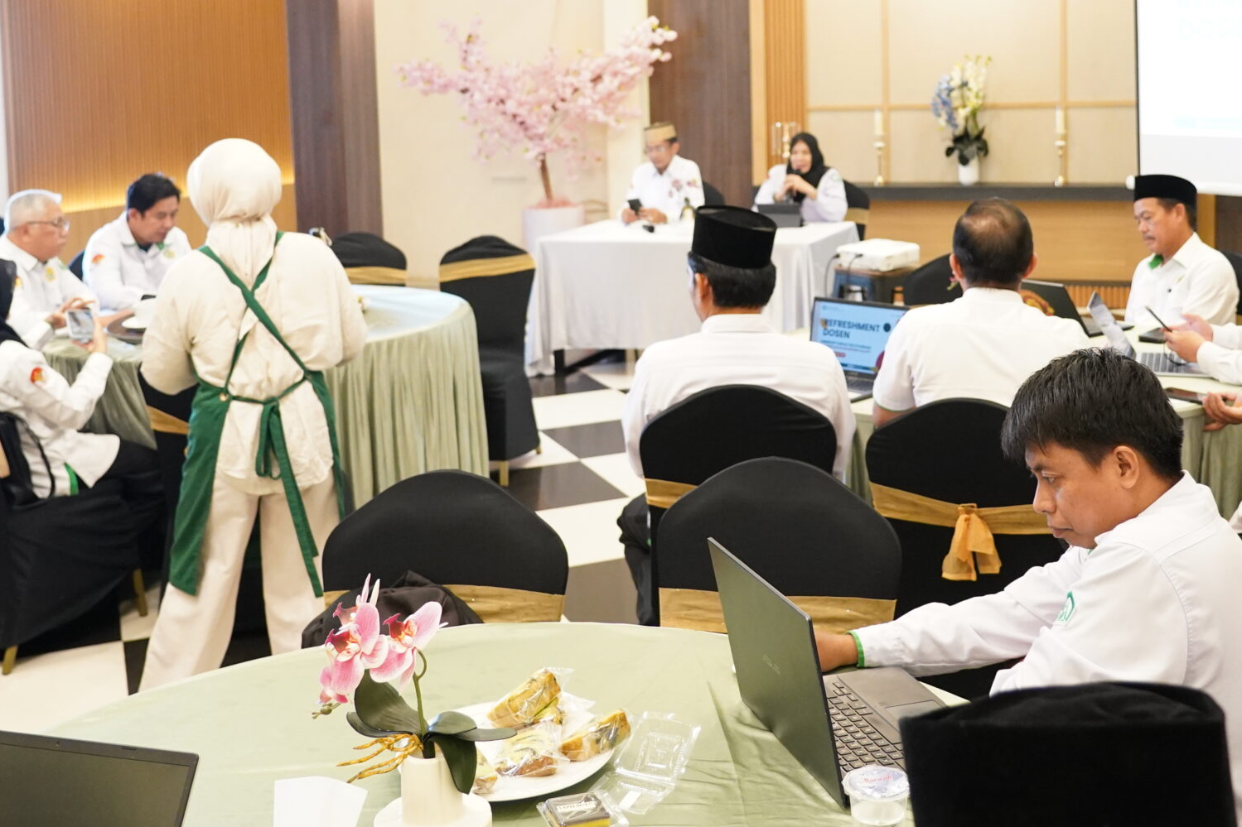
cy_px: 178
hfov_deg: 47.3
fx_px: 1414
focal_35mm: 41
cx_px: 708
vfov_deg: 31.8
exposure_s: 1/100
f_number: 4
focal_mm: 24
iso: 5000
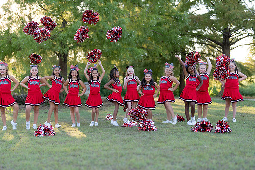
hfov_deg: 31.4
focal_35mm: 64
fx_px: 453
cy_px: 94
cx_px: 122
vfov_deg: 21.2
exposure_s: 1/1000
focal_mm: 50
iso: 125
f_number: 1.2
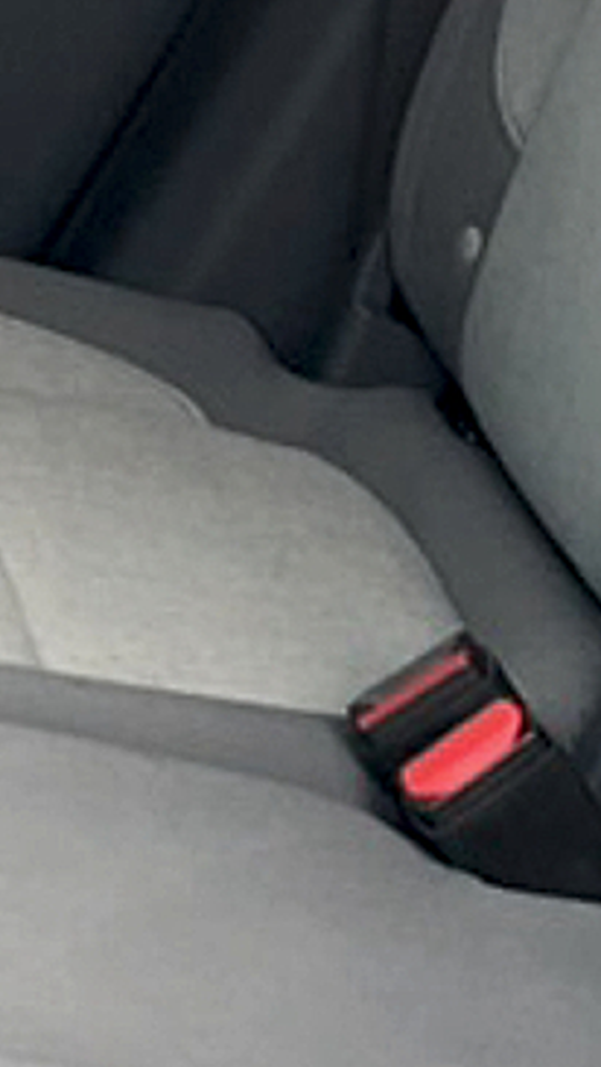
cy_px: 265
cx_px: 656
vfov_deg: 15.0
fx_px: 4049
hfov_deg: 8.4
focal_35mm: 143
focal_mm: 3
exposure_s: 1/60
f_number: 1.8
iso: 20
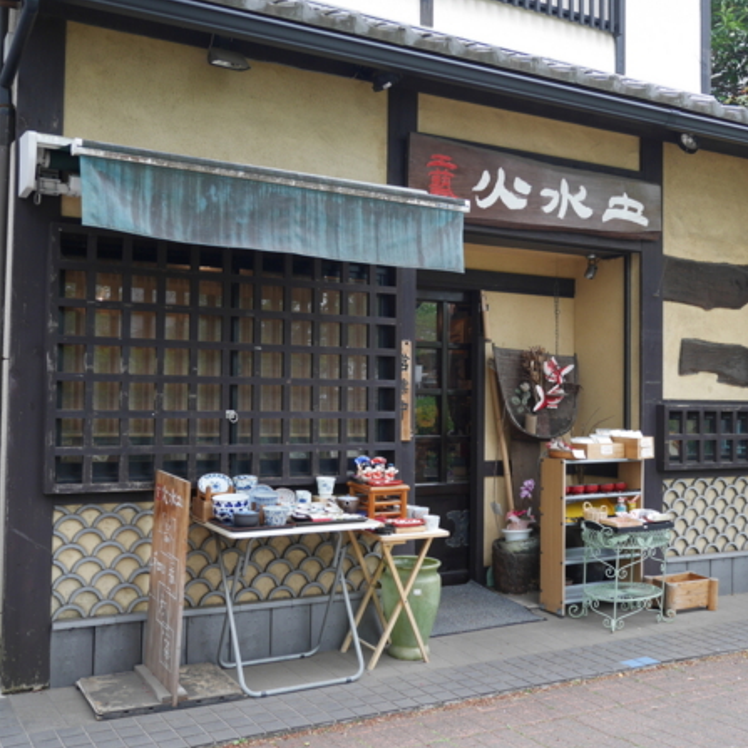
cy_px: 372
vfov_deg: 43.9
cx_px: 400
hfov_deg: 43.8
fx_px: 929
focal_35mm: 38
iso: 200
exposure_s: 1/125
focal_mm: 16
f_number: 4
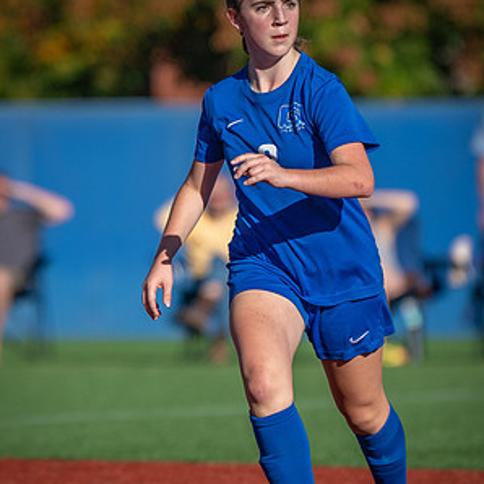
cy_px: 143
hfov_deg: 2.3
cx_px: 102
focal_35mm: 770
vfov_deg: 2.3
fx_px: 12180
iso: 160
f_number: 2.8
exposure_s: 1/3200
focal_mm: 200
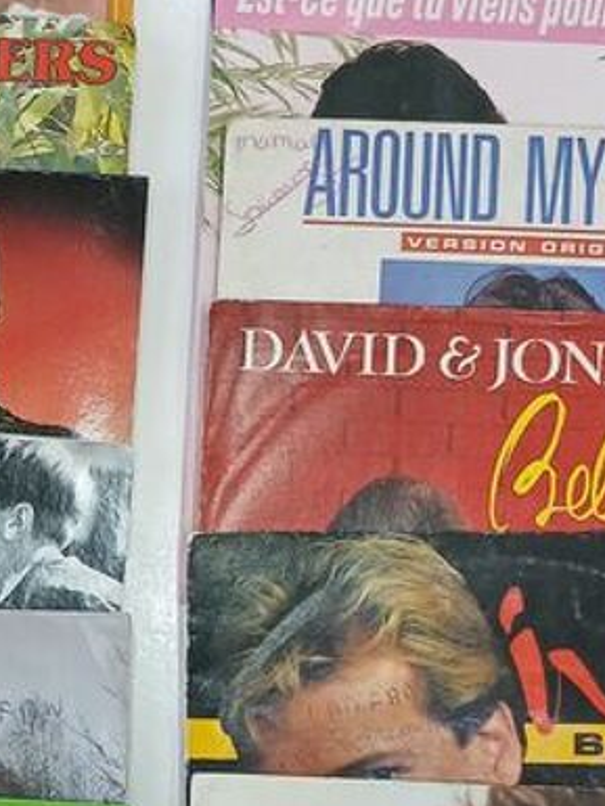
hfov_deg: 15.5
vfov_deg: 21.6
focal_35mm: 90
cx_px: -218
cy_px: 604
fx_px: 2096
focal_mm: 3.98
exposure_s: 1/50.3
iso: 80
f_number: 1.8
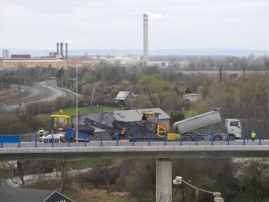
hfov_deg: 14.6
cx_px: 134
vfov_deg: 11.0
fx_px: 1049
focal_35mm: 135
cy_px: 101
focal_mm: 28.9
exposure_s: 1/362
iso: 100
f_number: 5
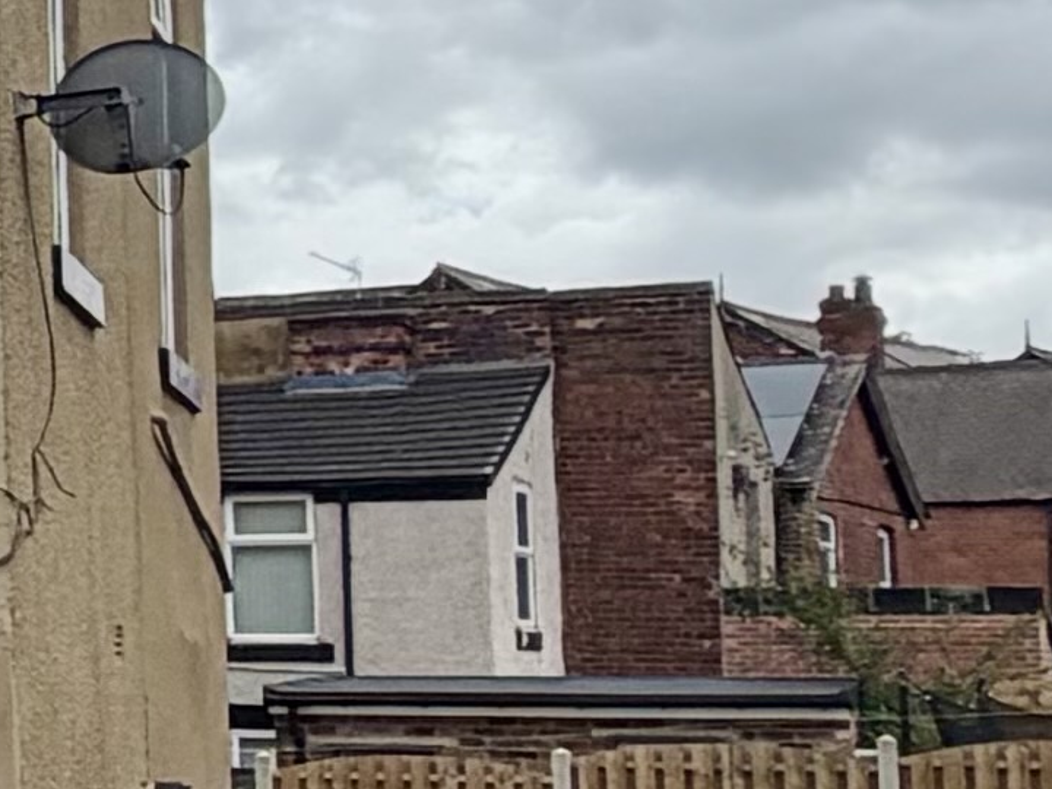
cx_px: -1571
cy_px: 368
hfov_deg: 12.9
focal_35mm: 111
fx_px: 3373
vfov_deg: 13.3
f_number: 2.2
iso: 20
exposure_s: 1/1105
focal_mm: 2.22
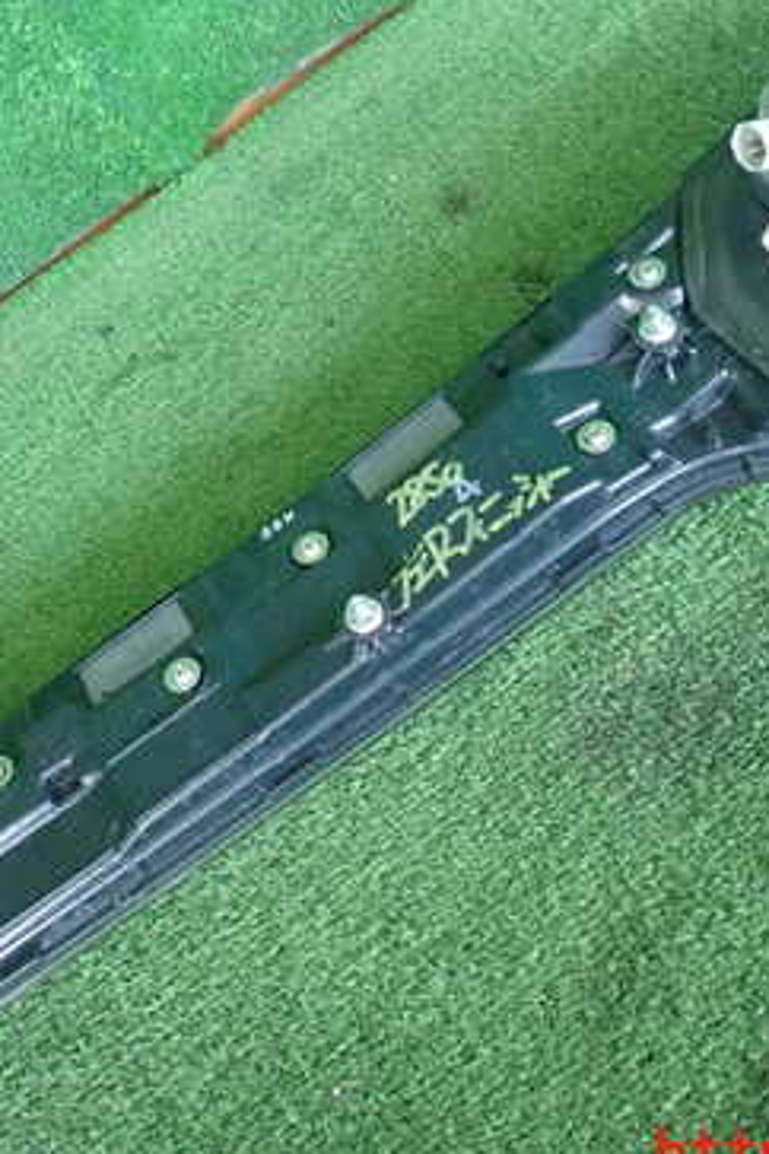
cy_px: 483
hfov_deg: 24.6
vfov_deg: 36.2
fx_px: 1762
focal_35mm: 55
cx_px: 419
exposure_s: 1/125
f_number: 2.4
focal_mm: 5.87
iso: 800
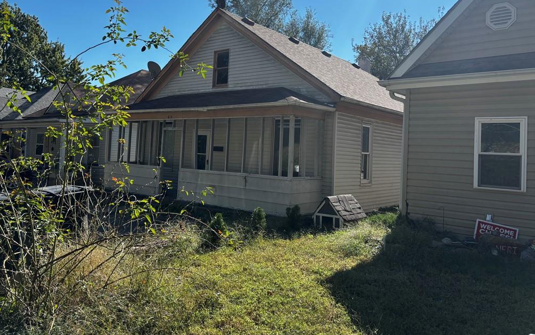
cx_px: 264
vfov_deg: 44.3
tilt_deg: +3.6
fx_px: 408
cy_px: 133
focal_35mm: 28
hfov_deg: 66.5
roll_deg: -1.3
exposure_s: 1/2151
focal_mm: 5.96
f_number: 1.6
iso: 50
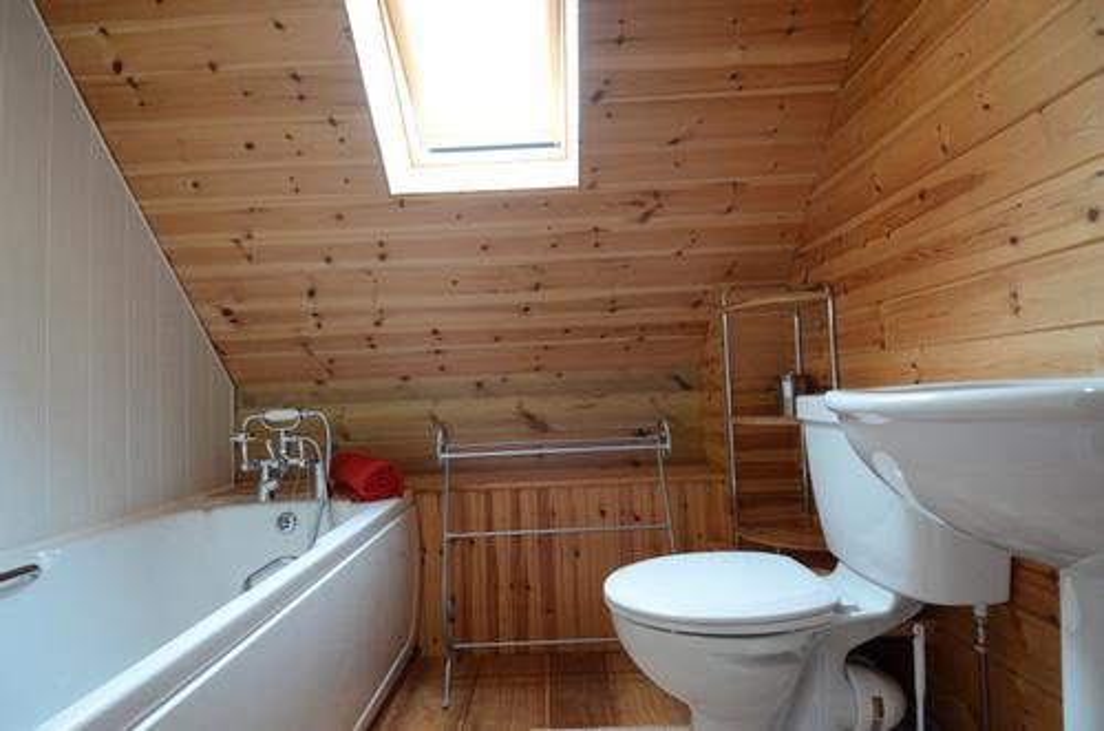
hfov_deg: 90.1
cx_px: 552
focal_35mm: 18
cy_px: 366
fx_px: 551
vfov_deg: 67.1
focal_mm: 12
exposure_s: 1/100
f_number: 5
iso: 1600
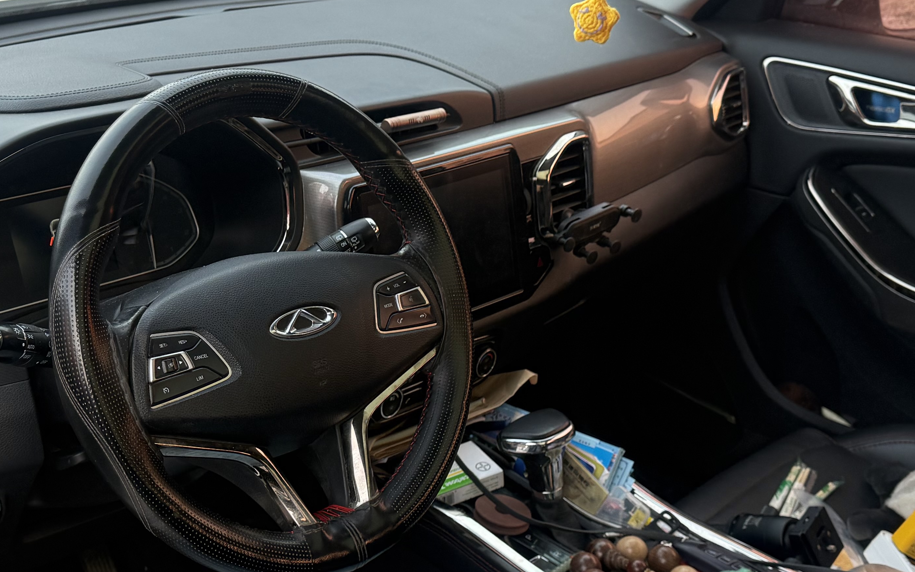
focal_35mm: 52
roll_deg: -4.5
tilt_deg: -24.2
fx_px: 1297
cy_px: 308
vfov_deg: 24.9
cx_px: 299
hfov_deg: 38.4
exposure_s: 1/146
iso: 160
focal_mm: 6.76
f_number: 1.78
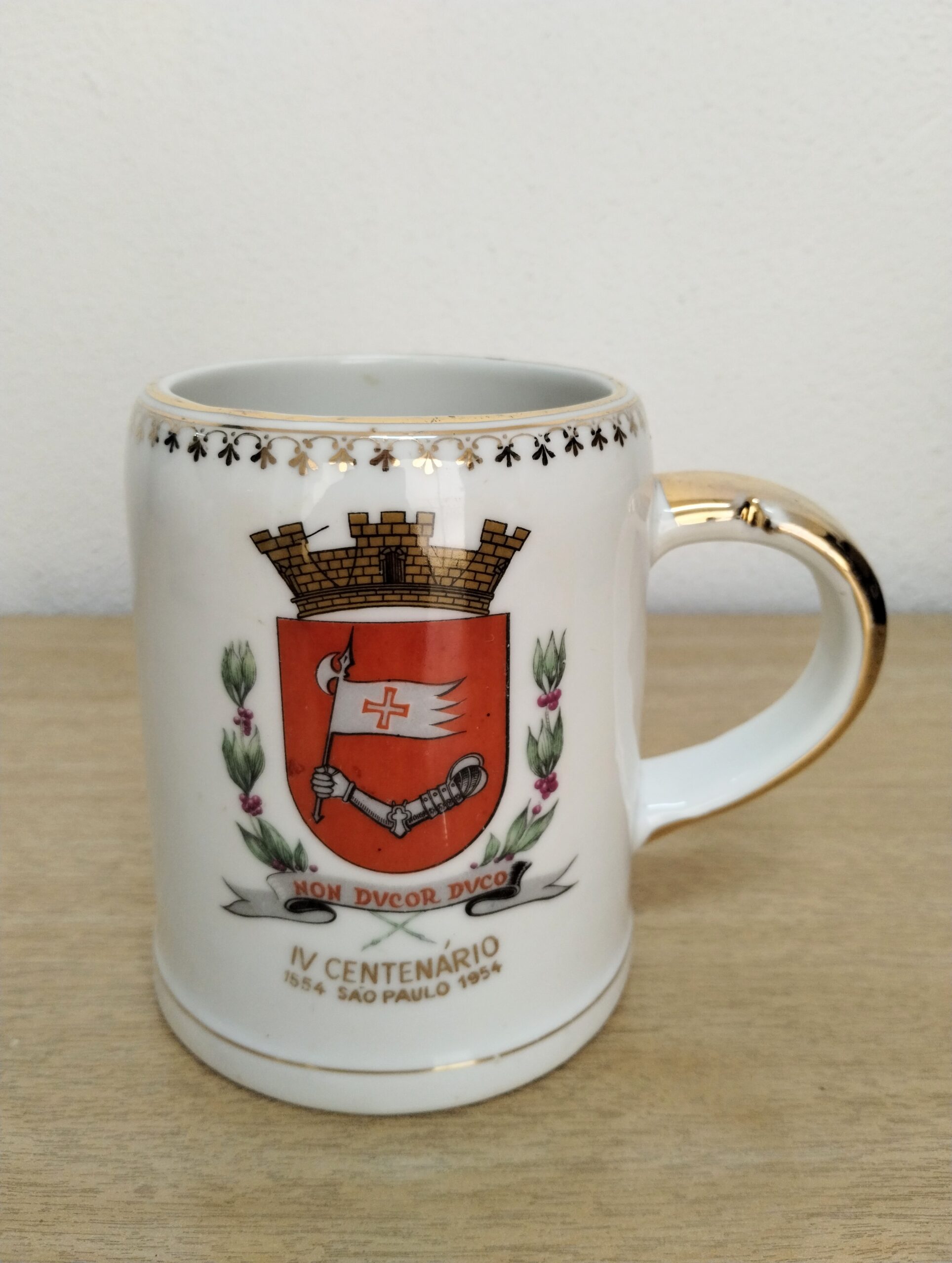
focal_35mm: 28
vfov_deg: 63.4
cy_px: 632
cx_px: 476
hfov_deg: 49.9
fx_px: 1024
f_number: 1.8
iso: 344
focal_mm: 4.27
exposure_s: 1/60
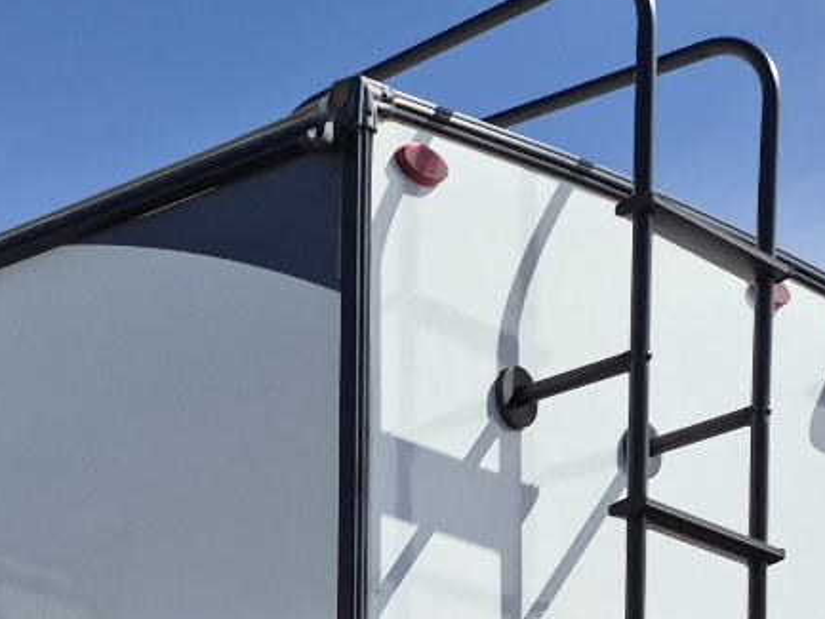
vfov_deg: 15.1
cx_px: -40
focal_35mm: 85
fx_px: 2026
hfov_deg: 22.0
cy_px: 1112
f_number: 1.8
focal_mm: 5.4
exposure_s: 1/10000
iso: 80
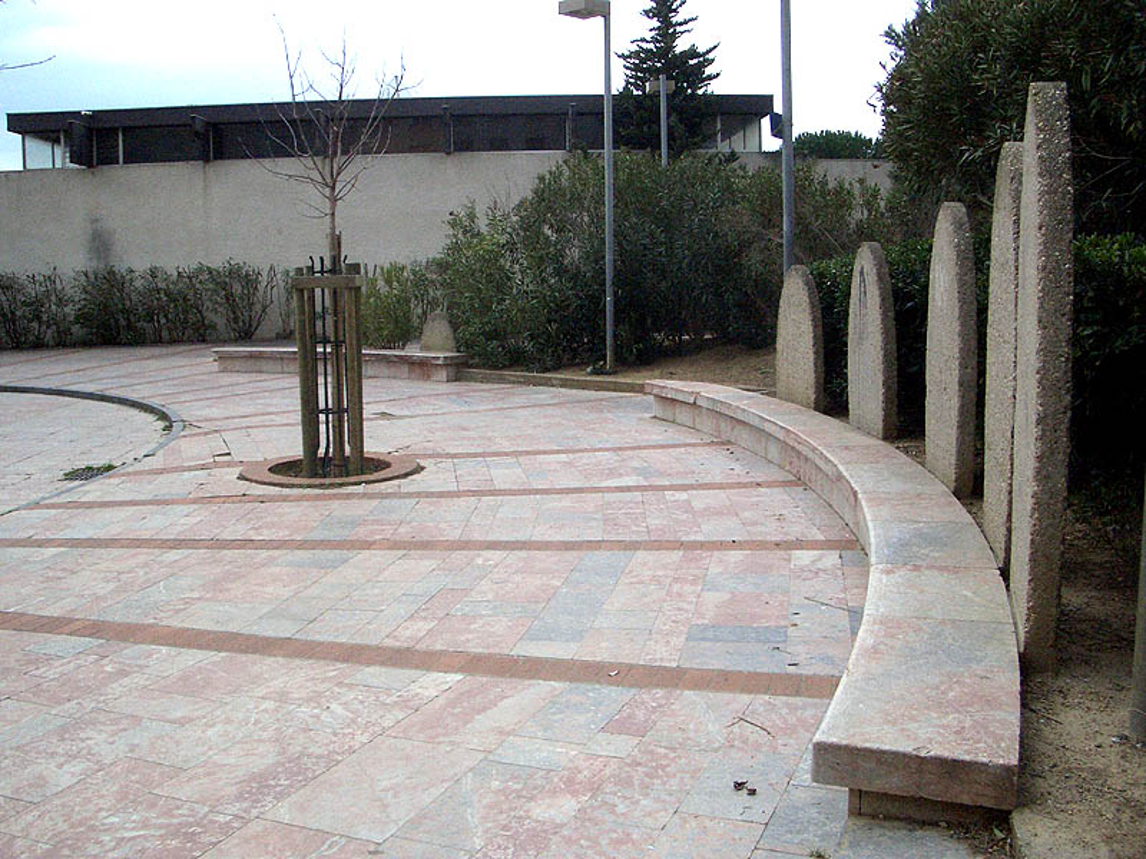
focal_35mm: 35
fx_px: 1159
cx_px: 573
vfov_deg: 40.7
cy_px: 430
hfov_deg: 52.6
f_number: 4.3
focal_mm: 5.8
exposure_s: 1/1000
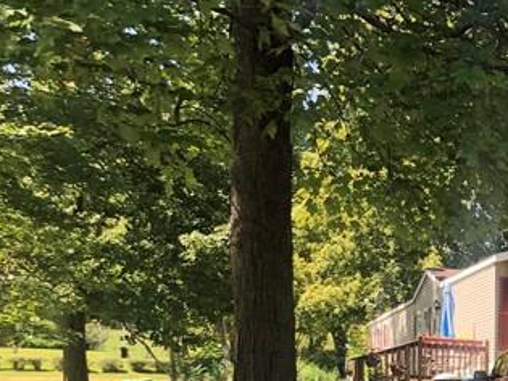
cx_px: 693
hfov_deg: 19.5
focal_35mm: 91
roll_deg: -1.1
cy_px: 475
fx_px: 1335
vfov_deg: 15.5
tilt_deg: -0.6
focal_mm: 4
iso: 20
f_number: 1.8
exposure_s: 1/223
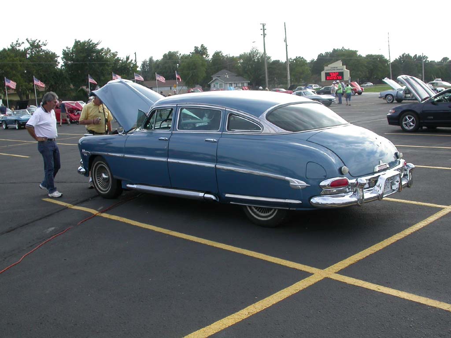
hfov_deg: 49.0
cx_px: 226
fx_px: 495
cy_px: 169
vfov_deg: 37.7
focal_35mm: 38
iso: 100
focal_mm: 7.85
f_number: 6
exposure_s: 1/204
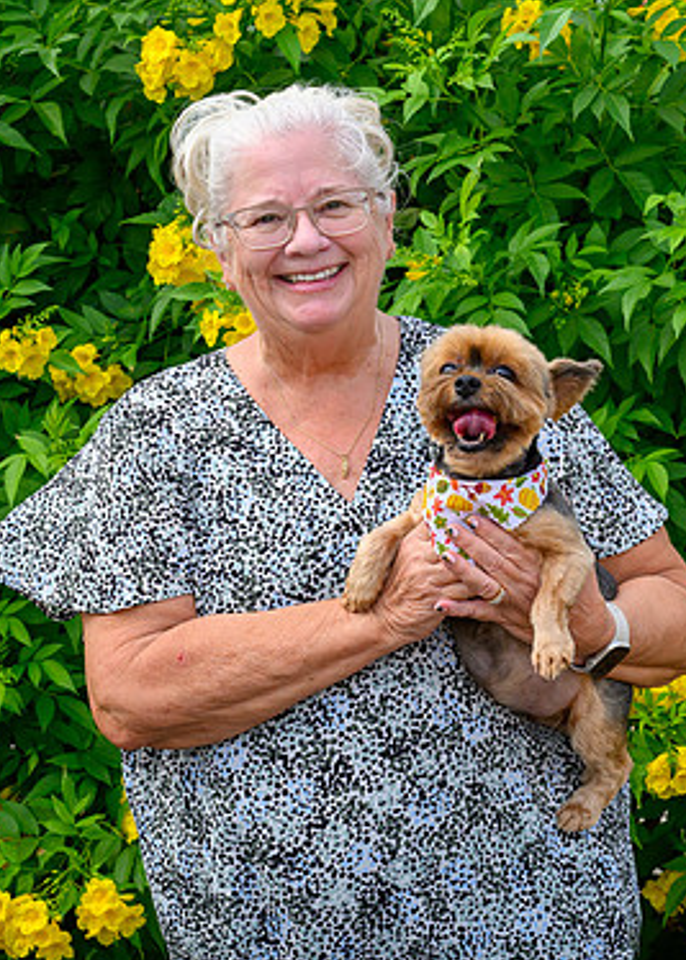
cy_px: 381
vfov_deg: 18.2
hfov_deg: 13.0
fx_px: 3001
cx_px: 476
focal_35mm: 110
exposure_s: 1/640
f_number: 8
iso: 560
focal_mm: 48
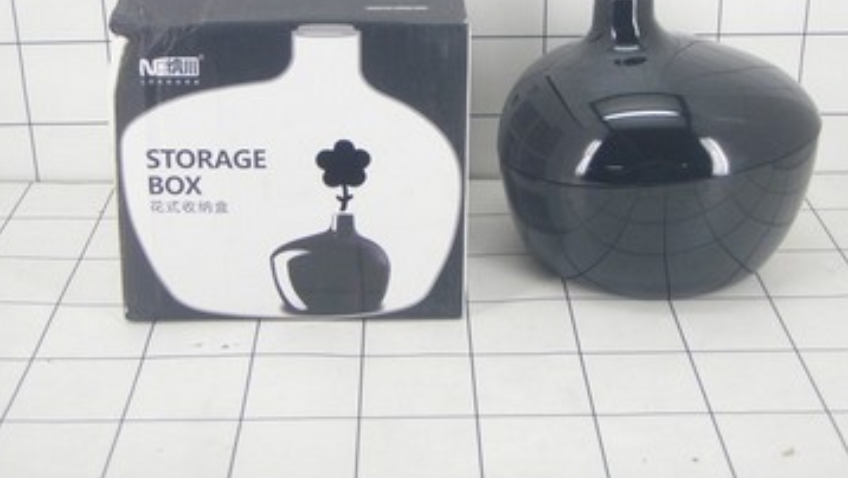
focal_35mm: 62
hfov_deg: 33.8
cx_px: 448
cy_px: 135
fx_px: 1395
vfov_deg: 19.4
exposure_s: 1/30
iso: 200
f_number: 4
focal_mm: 9.13
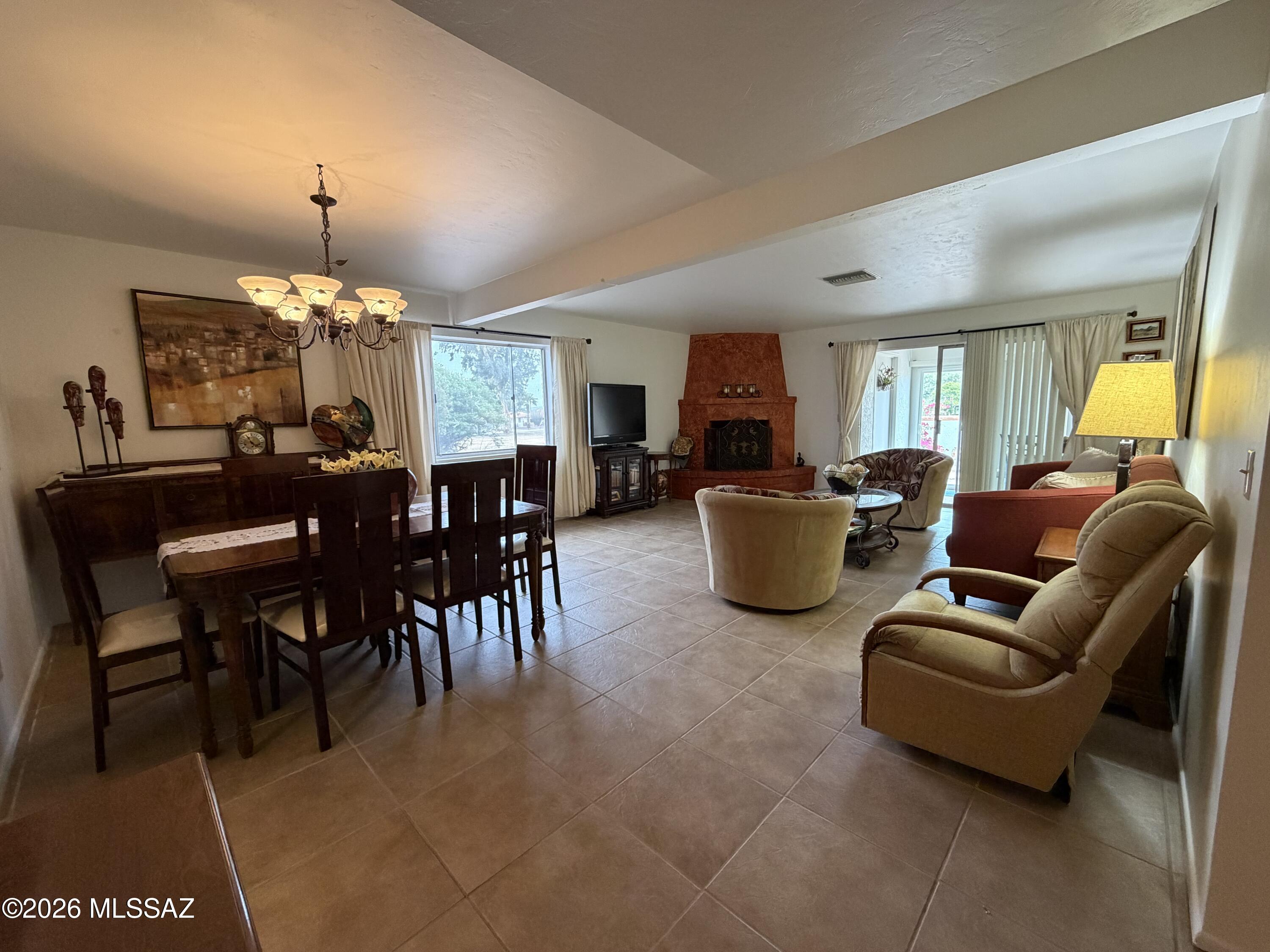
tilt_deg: -8.1
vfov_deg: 85.7
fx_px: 514
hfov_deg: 102.1
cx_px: 635
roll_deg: +1.4
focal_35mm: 14
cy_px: 476
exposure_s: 1/60
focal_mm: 2.22
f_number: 2.2
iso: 320
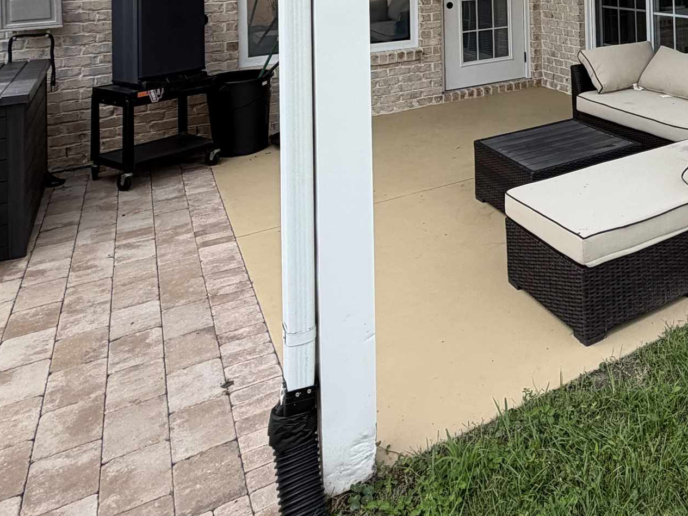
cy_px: -69
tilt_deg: +1.1
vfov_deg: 35.1
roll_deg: +1.2
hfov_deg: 48.6
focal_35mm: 34
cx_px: 612
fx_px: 676
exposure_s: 1/679
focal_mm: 2.22
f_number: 2.2
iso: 40
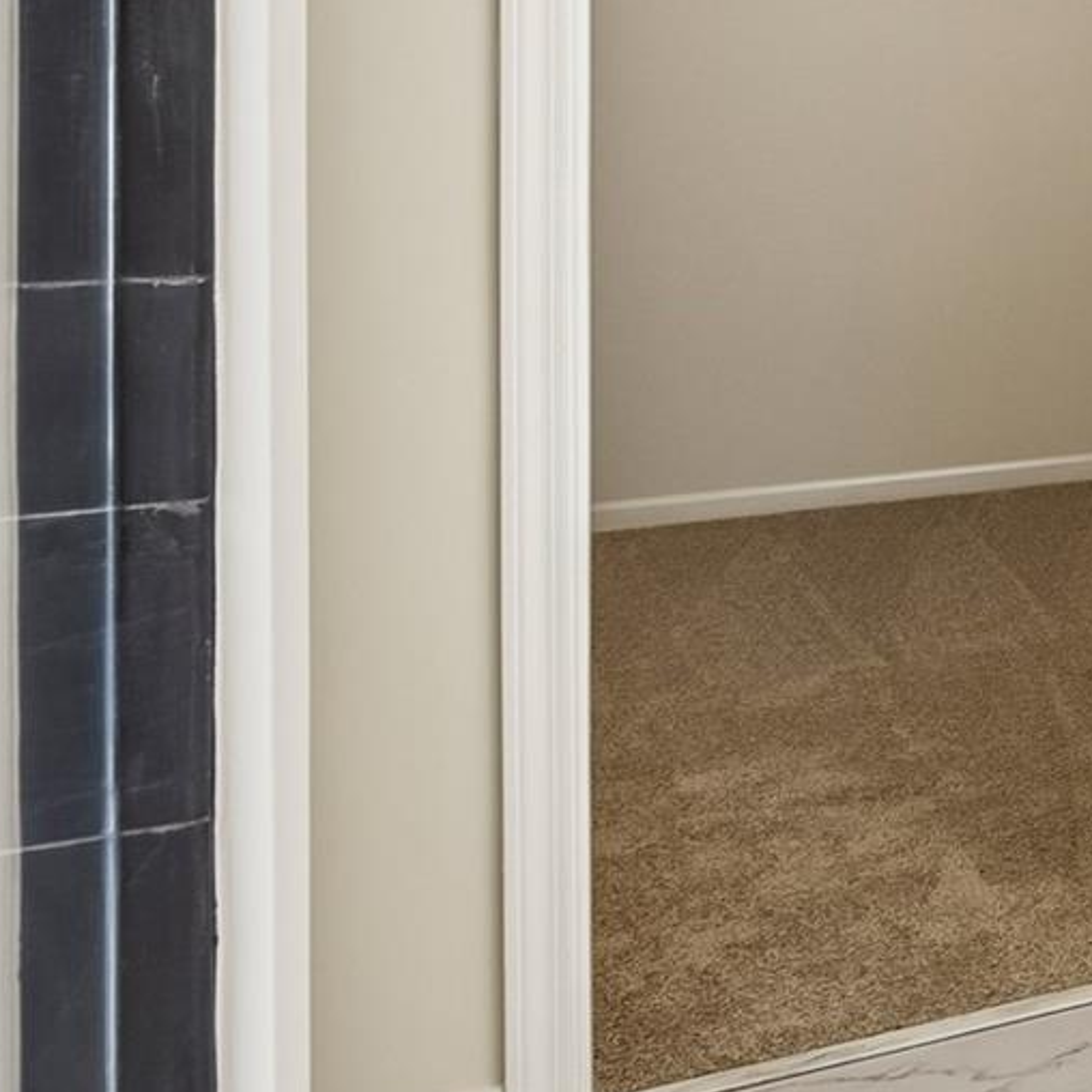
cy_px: 70
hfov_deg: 19.5
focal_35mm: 48
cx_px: 2169
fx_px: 1713
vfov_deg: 33.2
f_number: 8
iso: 200
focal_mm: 14
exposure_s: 1/50
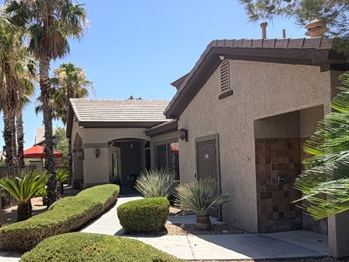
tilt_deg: +1.9
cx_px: 125
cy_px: 163
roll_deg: +0.8
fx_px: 323
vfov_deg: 43.8
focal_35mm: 32
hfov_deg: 55.9
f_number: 2.2
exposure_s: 1/770
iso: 25
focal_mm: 2.22
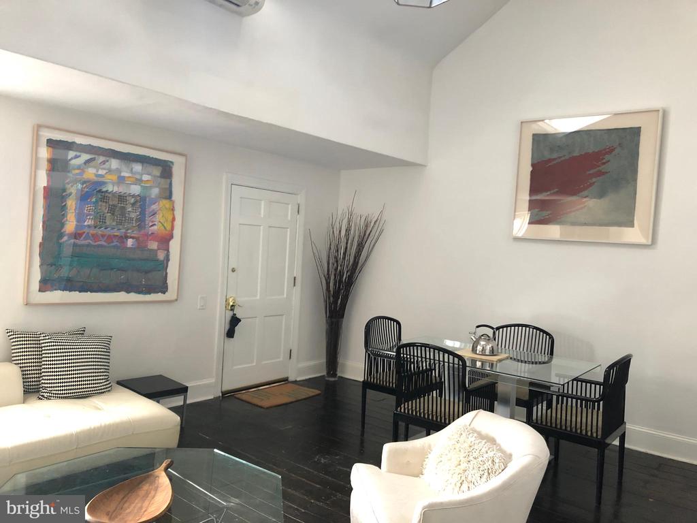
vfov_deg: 49.7
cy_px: 262
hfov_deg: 63.4
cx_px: 348
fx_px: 564
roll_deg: -2.5
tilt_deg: -1.7
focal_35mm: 28
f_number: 1.8
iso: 80
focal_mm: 3.99
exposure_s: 1/15
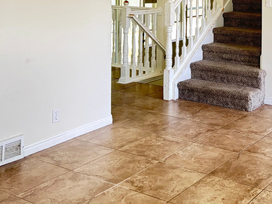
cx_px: 246
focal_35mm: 58
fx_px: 456
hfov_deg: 31.6
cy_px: -16
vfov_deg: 23.8
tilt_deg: -3.5
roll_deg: -1.3
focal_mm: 6.76
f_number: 1.78
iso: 200
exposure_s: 1/68
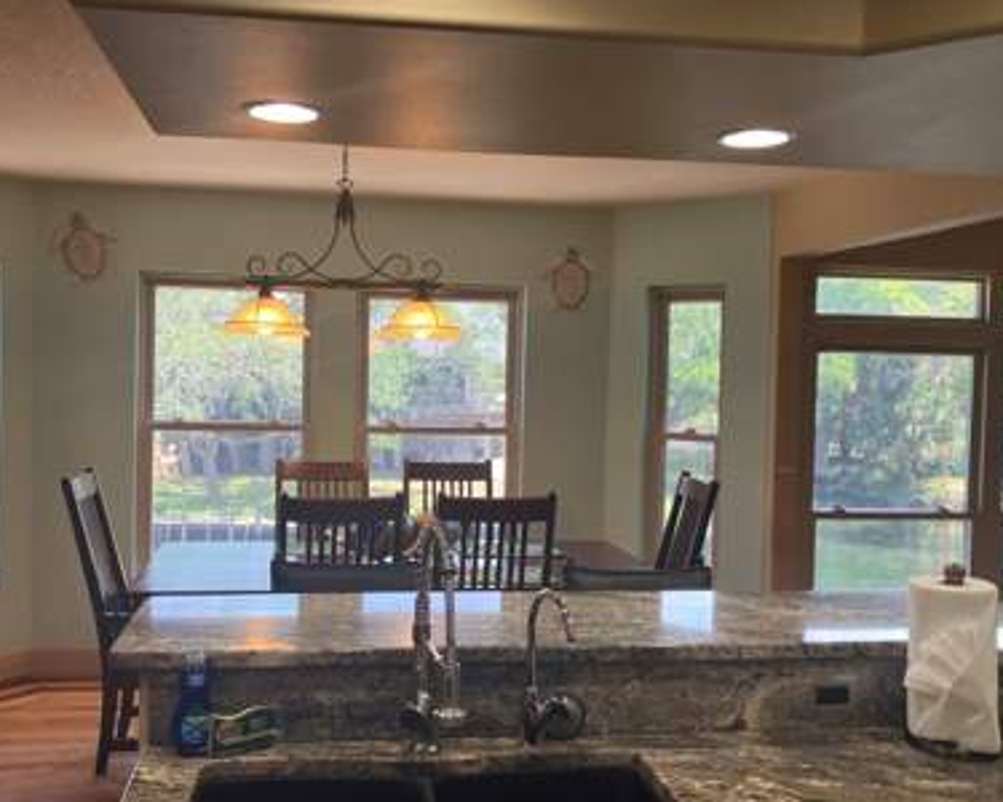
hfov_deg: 51.5
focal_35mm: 35
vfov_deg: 42.2
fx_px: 1039
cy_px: 409
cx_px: 460
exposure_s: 1/60
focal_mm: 3.99
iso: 50
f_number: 1.8
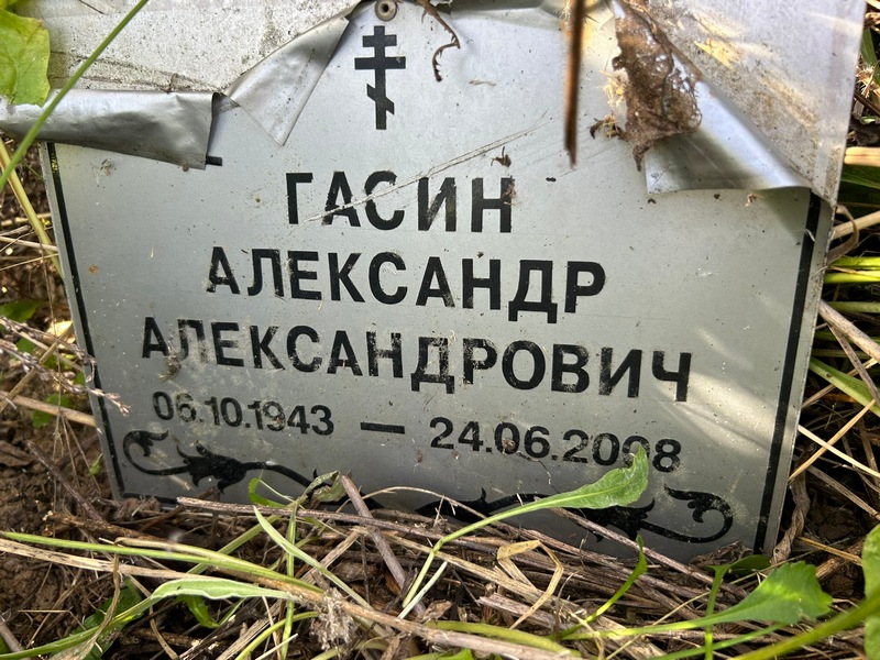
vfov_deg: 53.1
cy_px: 330
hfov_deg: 67.3
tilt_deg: -56.3
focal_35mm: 26
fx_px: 661
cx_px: 440
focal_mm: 5.7
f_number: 1.5
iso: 50
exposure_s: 1/121
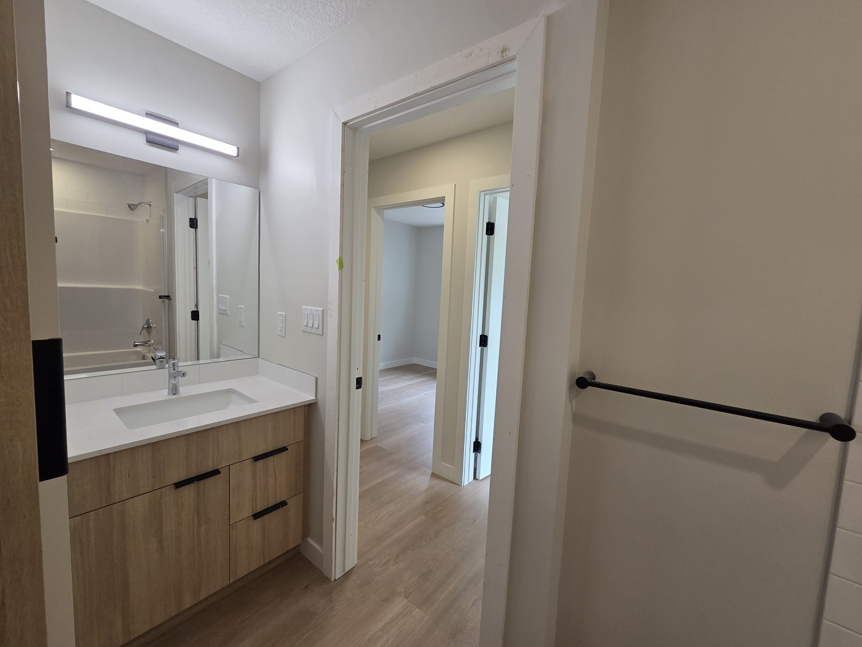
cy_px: 324
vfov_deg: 89.9
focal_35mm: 13
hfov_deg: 106.2
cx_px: 431
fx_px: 324
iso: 160
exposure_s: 1/120
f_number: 2.2
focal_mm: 2.2
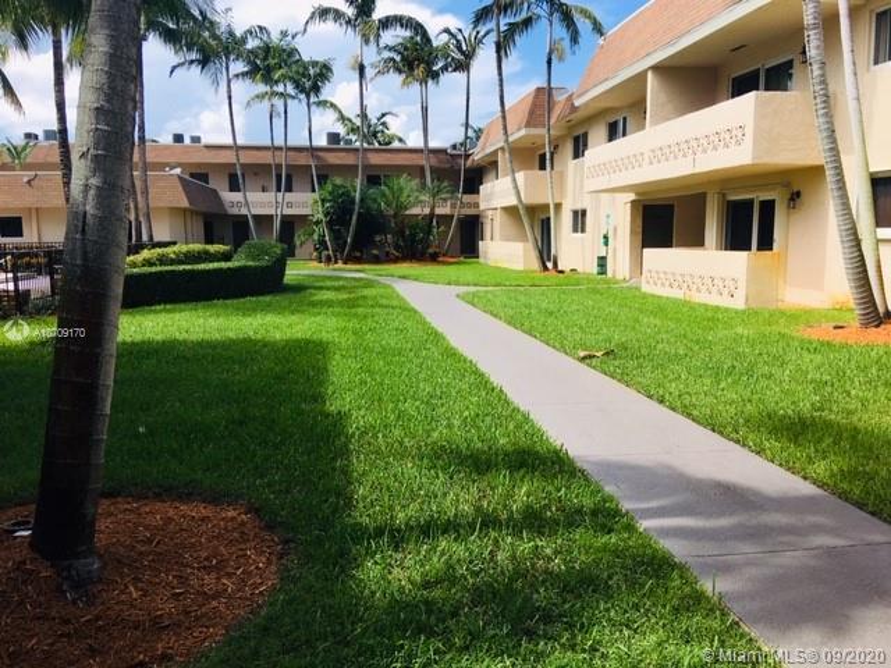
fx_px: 746
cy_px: 334
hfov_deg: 61.7
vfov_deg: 48.2
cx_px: 446
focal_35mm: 29
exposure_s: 1/905
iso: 25
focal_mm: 4.15
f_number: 2.2
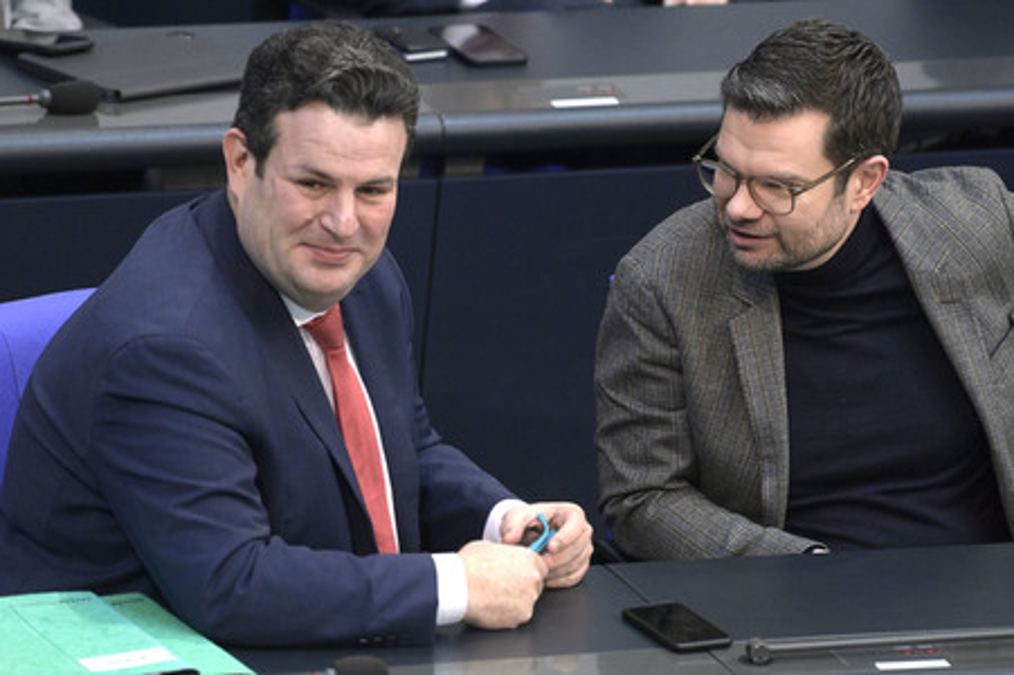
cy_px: 338
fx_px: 12384
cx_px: 507
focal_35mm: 440
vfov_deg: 3.1
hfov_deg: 4.7
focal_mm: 440
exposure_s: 1/400
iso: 8000
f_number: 5.6
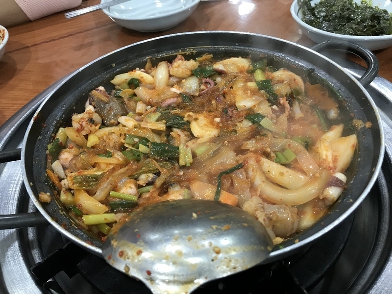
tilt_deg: -44.7
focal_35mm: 28
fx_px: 317
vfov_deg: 49.7
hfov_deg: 63.4
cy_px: 147
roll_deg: +7.6
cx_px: 196
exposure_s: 1/20
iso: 40
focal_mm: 3.99
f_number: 1.8
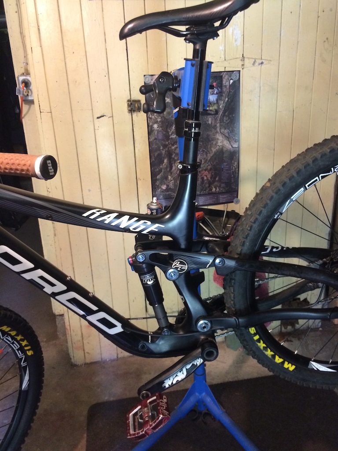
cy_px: 226
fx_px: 378
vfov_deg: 61.7
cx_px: 169
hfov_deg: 48.2
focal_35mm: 29
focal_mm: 4.15
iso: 320
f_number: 2.2
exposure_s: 1/17
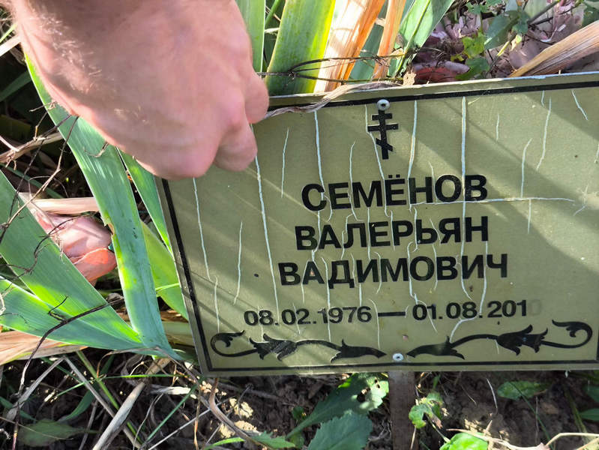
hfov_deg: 38.2
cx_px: 300
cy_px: 225
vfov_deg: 29.1
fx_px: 866
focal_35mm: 50
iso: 50
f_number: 1.7
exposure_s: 1/197
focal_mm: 4.71
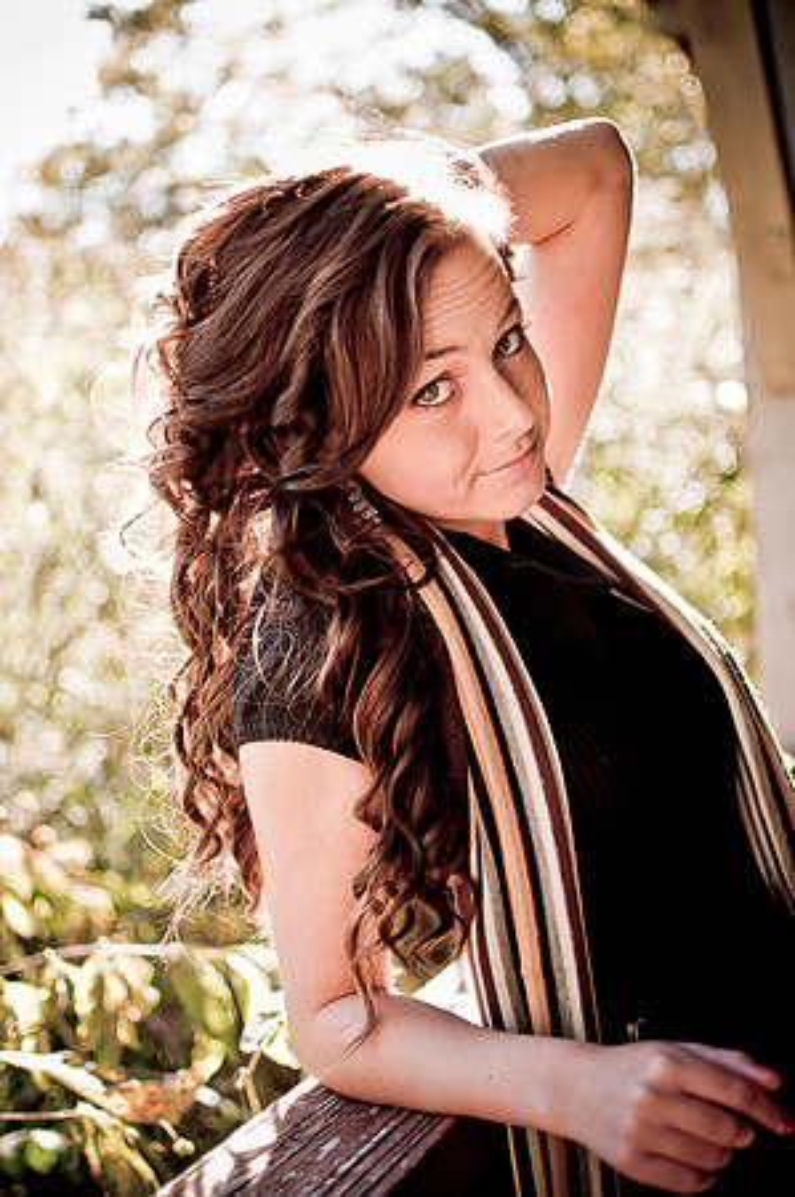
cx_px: 398
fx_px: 1743
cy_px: 598
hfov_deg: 25.7
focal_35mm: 52
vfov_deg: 37.9
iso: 200
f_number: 1.8
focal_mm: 35
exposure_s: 1/400
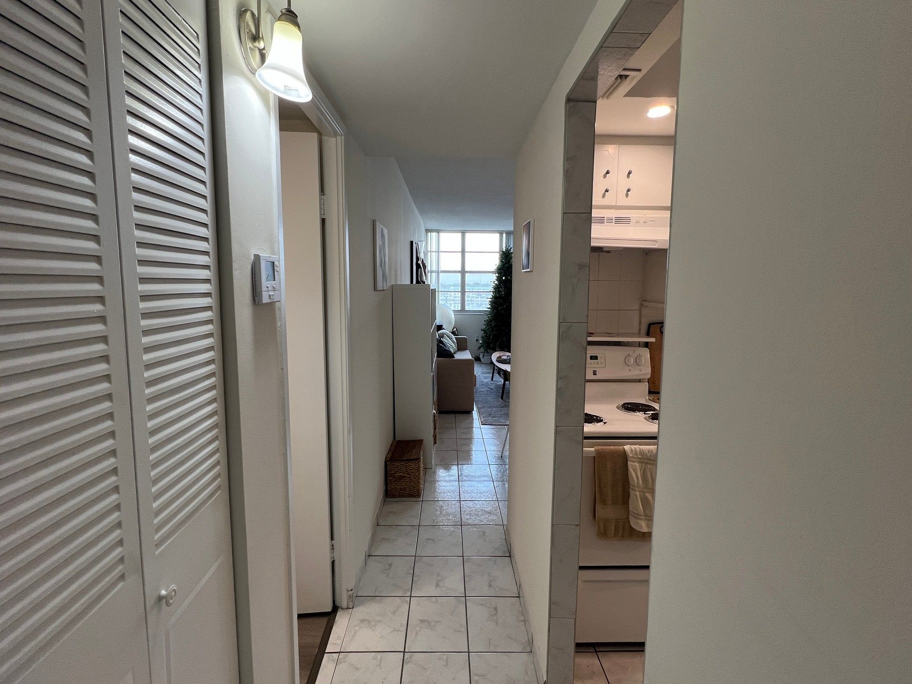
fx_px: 343
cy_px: 342
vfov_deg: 89.9
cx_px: 456
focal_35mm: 13
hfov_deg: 106.2
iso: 100
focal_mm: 1.57
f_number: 1.8
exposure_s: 1/120
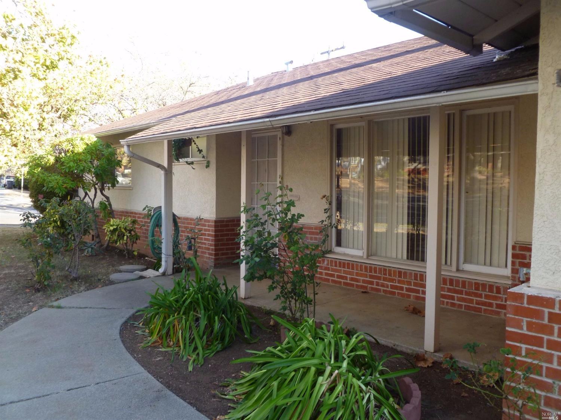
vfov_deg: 49.7
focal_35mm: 28
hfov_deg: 63.5
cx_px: 280
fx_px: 454
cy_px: 210
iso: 160
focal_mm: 5
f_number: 3.3
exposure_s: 1/100
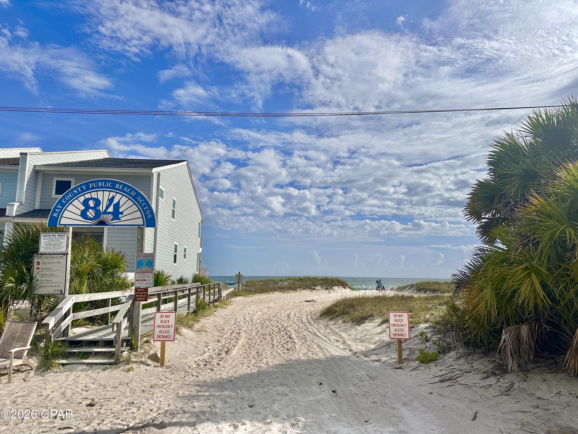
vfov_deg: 56.8
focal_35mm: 24
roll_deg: -0.5
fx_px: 401
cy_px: 217
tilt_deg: +8.5
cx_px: 289
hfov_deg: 71.6
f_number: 1.78
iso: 80
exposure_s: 1/13699
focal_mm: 6.86
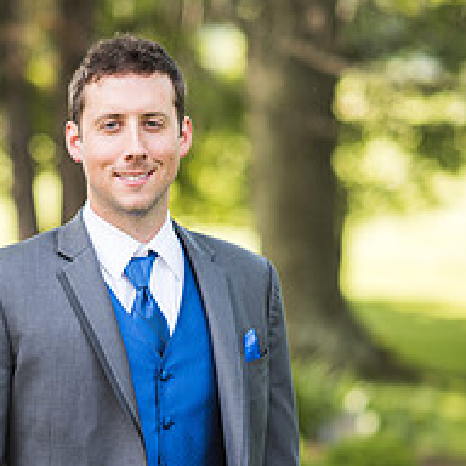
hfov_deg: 10.3
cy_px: 400
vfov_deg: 10.3
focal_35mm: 169
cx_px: 114
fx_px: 2574
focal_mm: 85
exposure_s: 1/640
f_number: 2
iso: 100
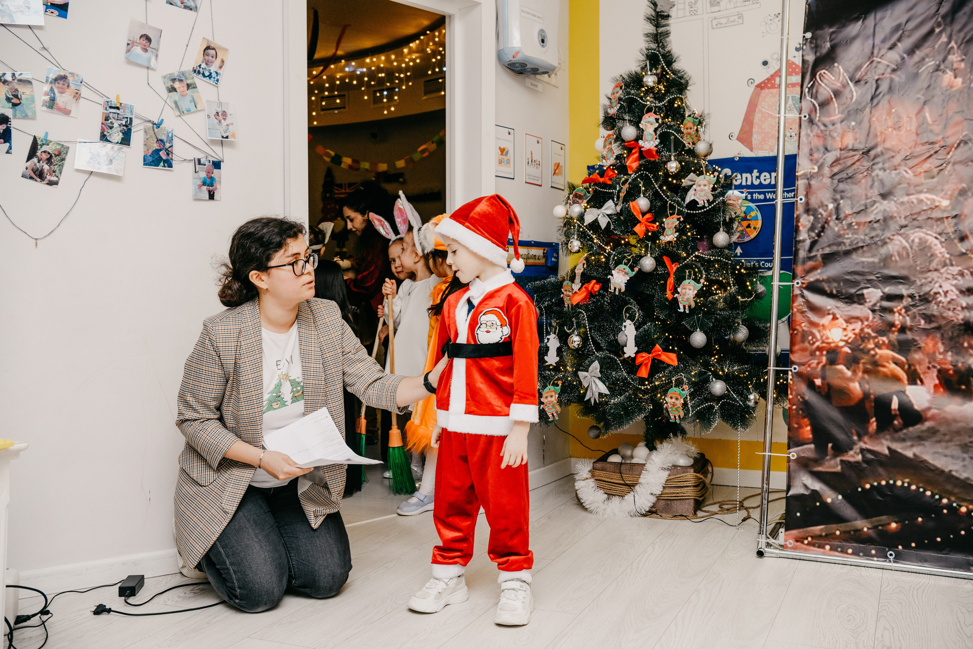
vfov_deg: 36.9
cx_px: 486
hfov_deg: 53.1
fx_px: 973
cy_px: 324
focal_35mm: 36
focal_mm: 36
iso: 320
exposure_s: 1/160
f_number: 5
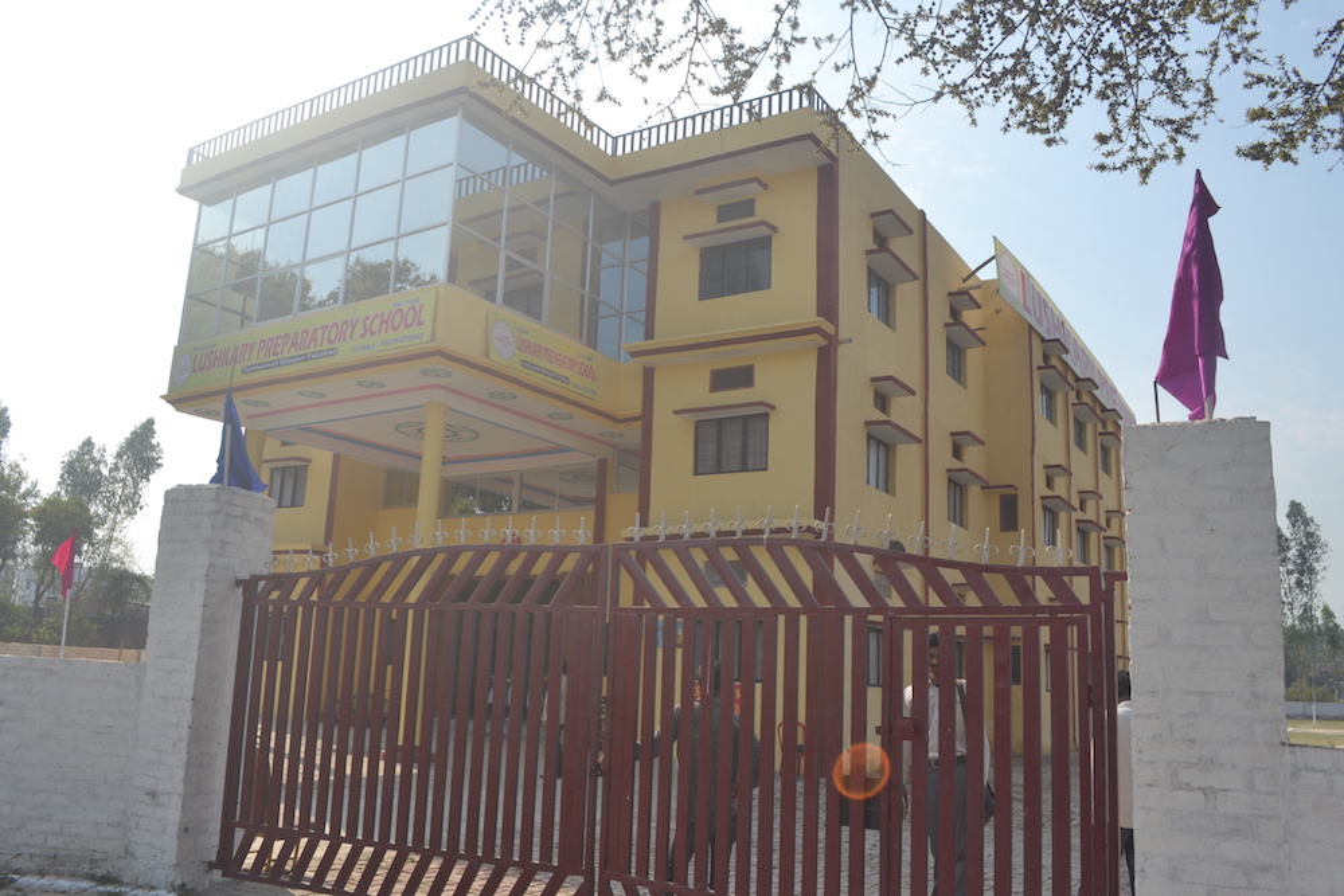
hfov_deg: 67.4
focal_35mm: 27
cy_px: 448
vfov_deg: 47.9
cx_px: 672
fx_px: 1008
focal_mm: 18
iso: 100
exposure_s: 1/200
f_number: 9
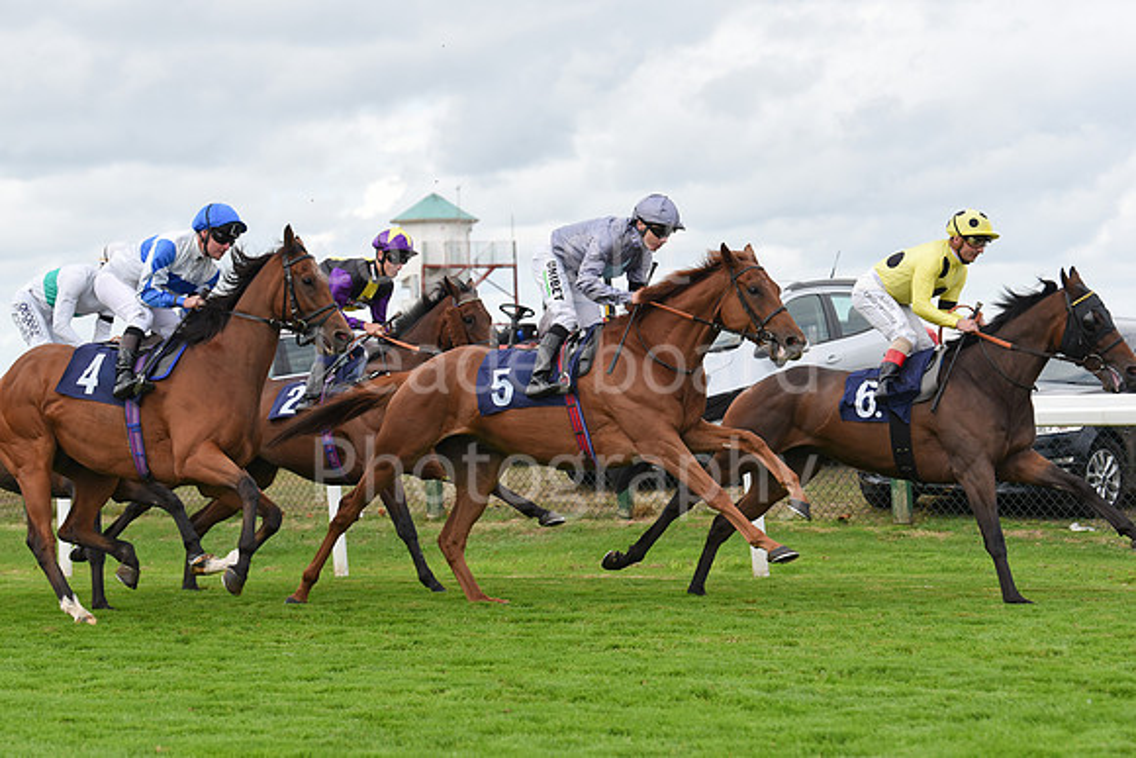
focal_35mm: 100
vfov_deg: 13.7
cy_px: 379
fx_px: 3156
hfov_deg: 20.4
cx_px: 568
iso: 1000
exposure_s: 1/3200
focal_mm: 100
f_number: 5
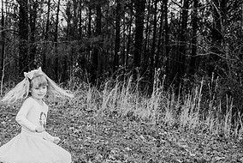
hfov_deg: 37.3
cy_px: 101
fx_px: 331
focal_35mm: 49
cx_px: 17
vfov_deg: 27.5
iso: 800
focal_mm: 24
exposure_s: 1/800
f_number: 4
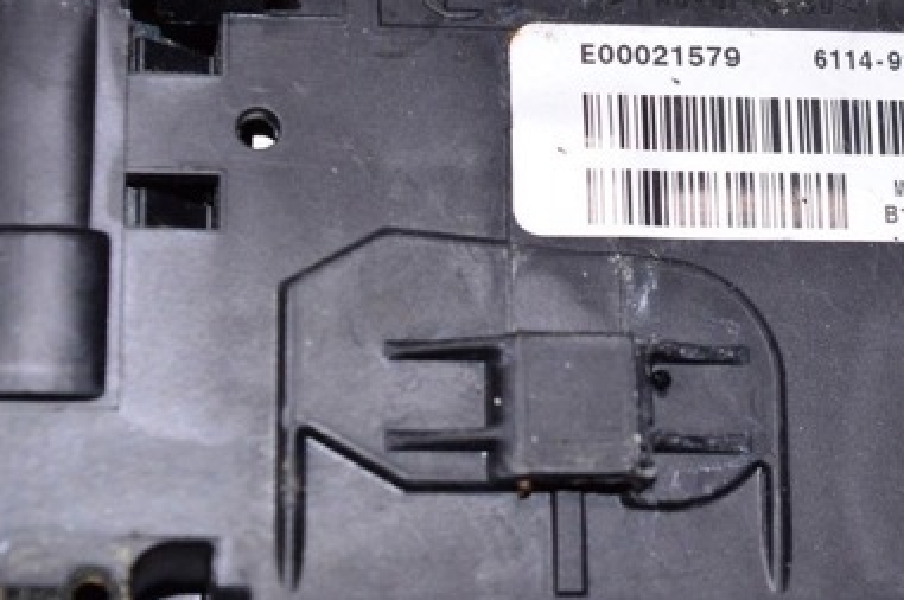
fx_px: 3160
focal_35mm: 126
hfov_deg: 16.2
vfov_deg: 10.8
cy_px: 106
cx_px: 740
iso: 1600
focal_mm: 50
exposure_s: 1/200
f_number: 8
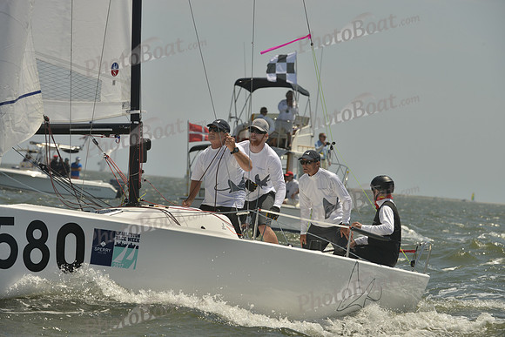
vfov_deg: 5.7
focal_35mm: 240
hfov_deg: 8.6
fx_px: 3367
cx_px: 252
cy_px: 168
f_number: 10
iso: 280
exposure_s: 1/1250
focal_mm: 240
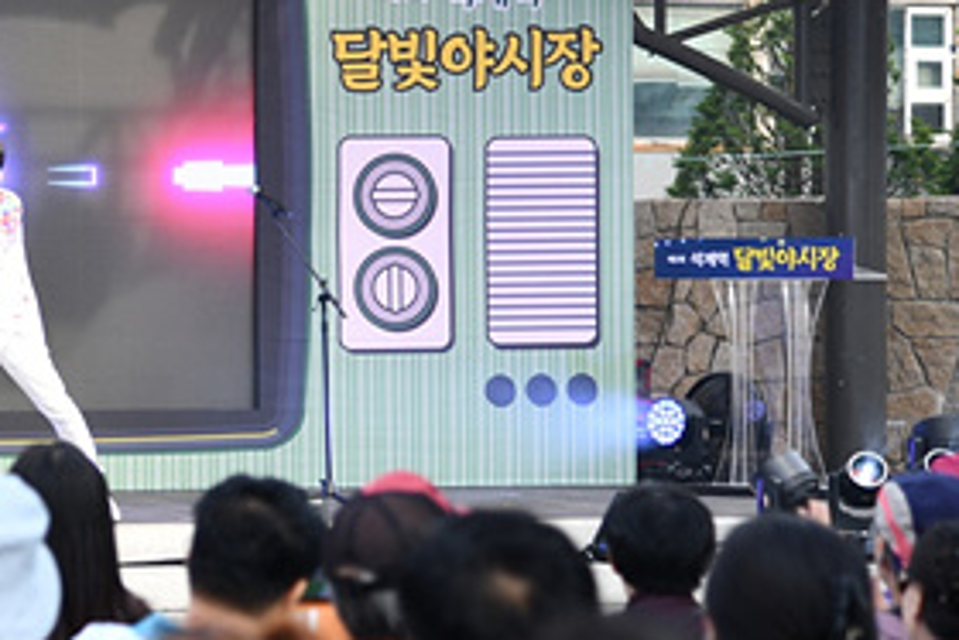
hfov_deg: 11.4
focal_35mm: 178
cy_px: 224
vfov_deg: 7.7
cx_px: -79
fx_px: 4744
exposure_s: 1/125
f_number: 4
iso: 64
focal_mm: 78
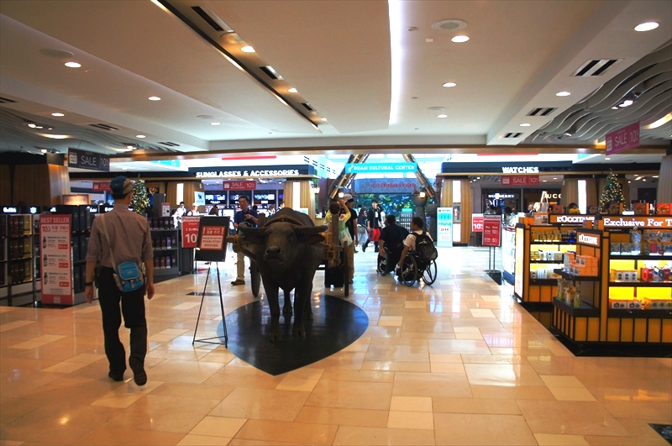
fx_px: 503
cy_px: 223
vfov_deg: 47.8
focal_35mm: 27
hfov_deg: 67.5
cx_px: 336
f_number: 4
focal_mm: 18
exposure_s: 1/160
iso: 640
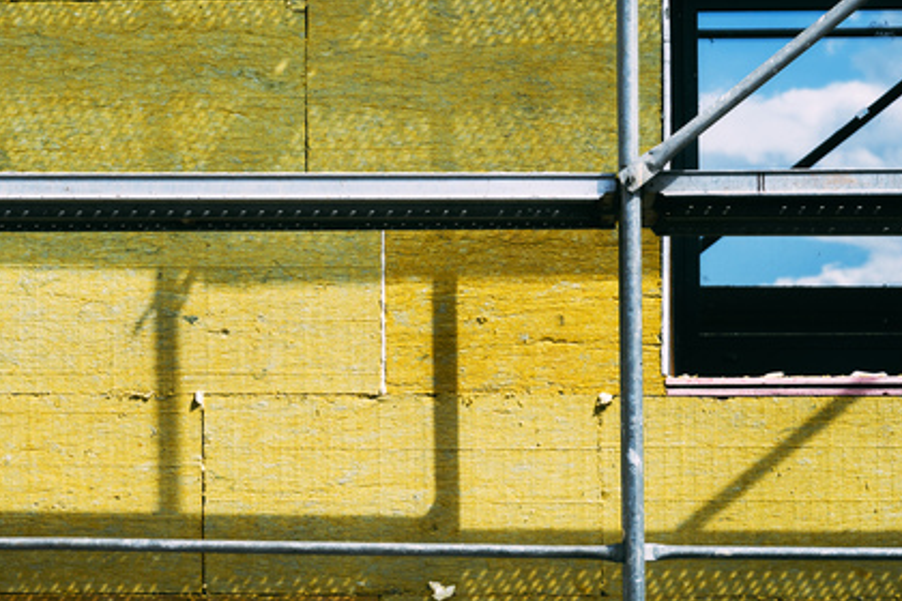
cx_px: 290
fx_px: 2505
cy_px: 264
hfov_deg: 20.3
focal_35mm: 100
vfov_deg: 13.7
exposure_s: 1/500
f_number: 5.6
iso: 125
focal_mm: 70
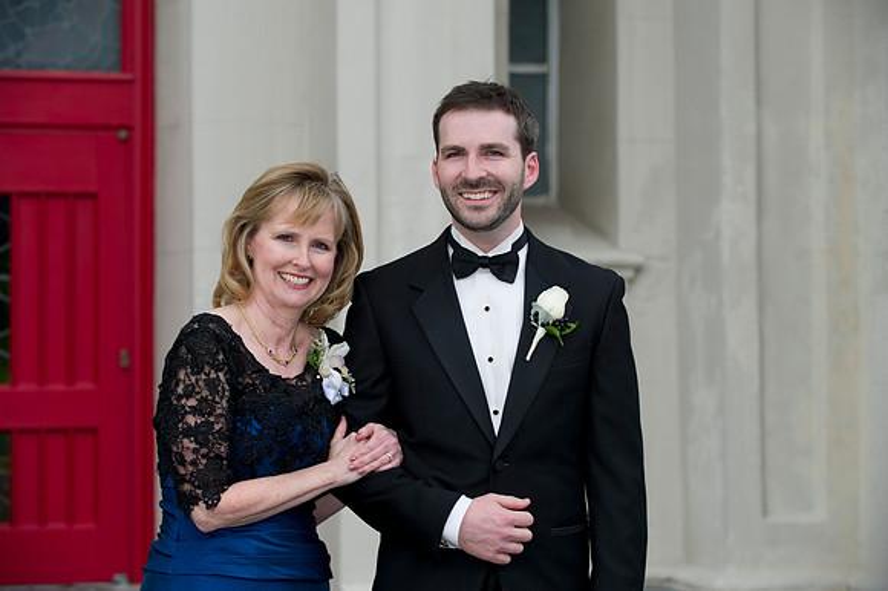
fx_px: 2416
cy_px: 296
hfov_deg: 20.8
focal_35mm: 98
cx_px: 444
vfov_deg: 13.9
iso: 200
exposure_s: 1/125
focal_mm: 98
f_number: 4.5
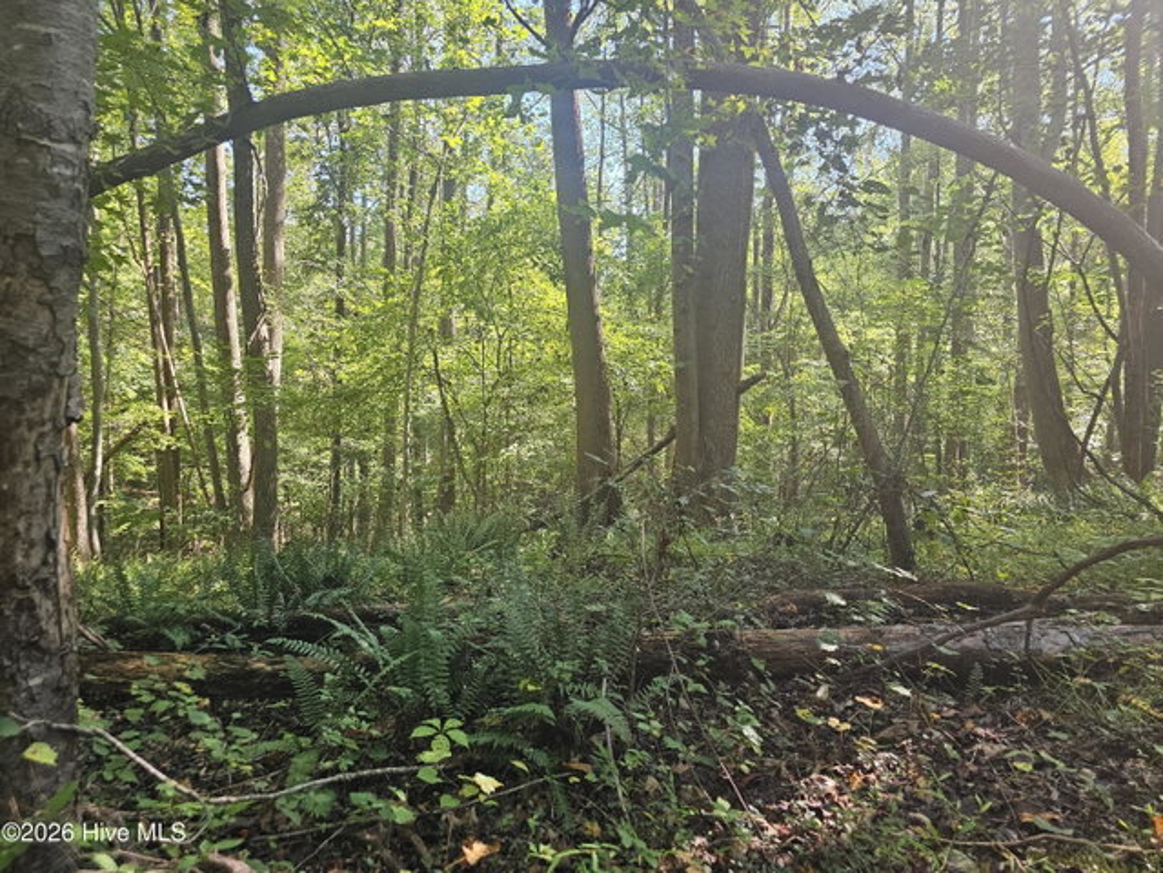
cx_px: 582
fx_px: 773
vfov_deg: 58.9
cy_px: 436
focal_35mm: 23
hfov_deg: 73.9
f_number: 1.7
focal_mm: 6.3
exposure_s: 1/180
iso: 100
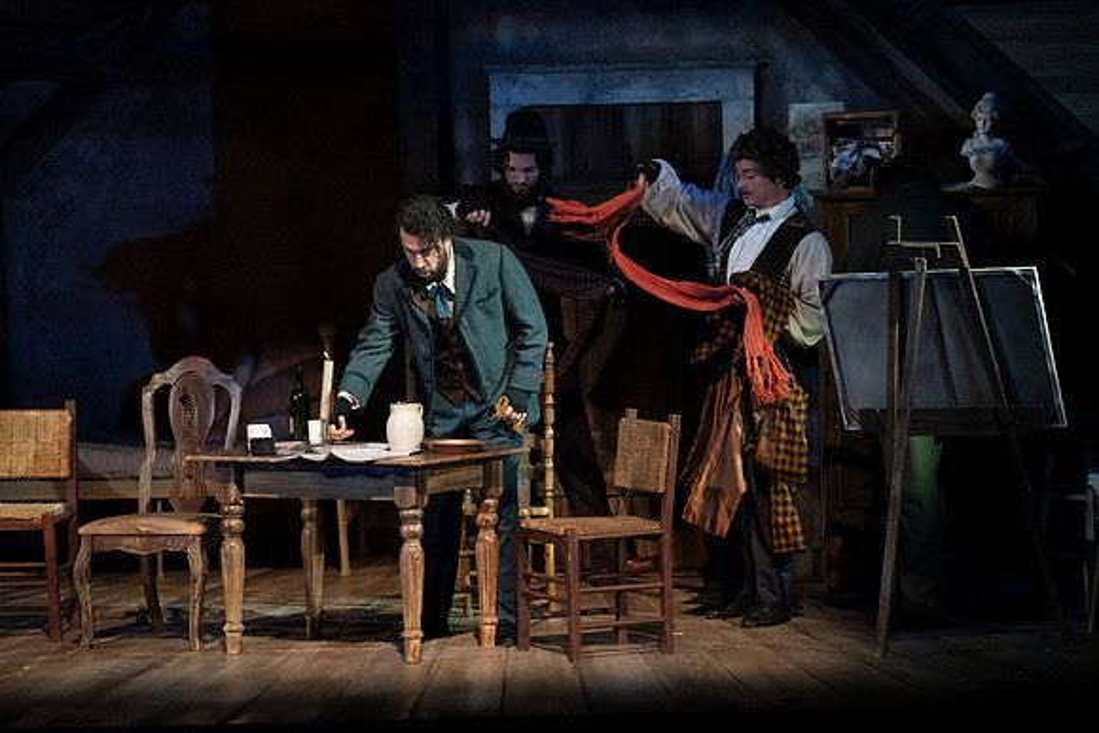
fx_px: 5832
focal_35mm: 191
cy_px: 366
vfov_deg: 7.2
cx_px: 550
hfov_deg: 10.8
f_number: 11
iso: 16000
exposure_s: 1/320
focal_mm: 191
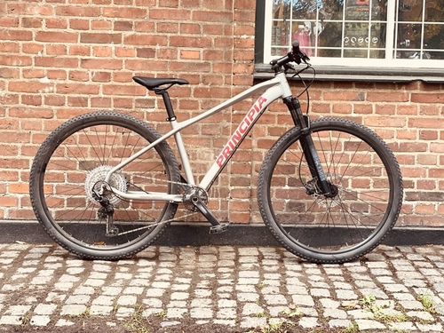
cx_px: 222
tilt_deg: -3.0
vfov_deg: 28.0
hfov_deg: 36.8
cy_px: 166
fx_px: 667
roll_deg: -1.3
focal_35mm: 52
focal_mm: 6
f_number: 2
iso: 100
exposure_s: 1/122
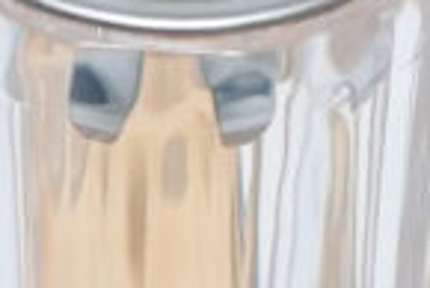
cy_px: -230
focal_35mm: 251
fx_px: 3001
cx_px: 151
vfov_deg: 5.4
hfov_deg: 8.2
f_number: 9
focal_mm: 35
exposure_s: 1/160
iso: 2500
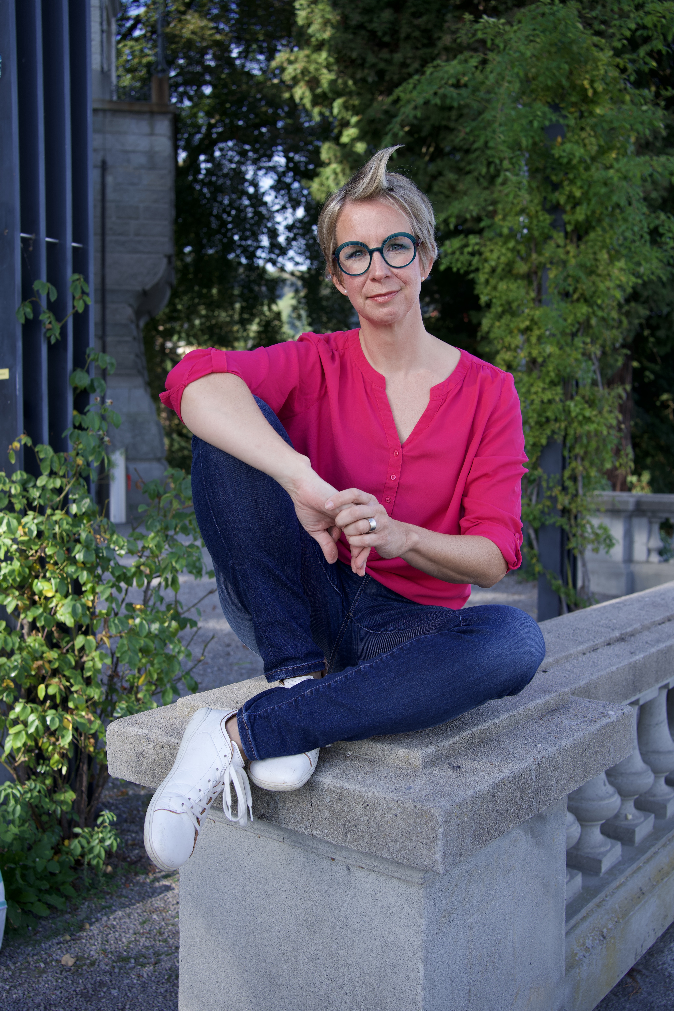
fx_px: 983
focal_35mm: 35
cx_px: 337
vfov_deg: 54.4
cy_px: 506
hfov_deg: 37.9
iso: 100
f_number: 5
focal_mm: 35
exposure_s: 1/160
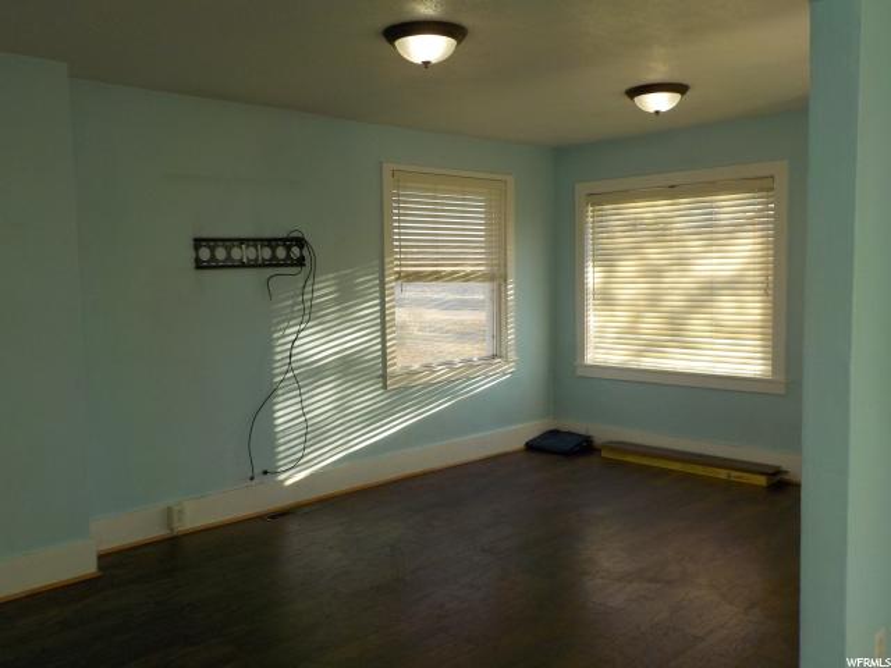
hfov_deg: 60.0
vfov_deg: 46.8
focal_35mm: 30
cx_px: 446
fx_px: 772
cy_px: 334
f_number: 3.3
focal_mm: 4.1
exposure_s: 1/200
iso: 125
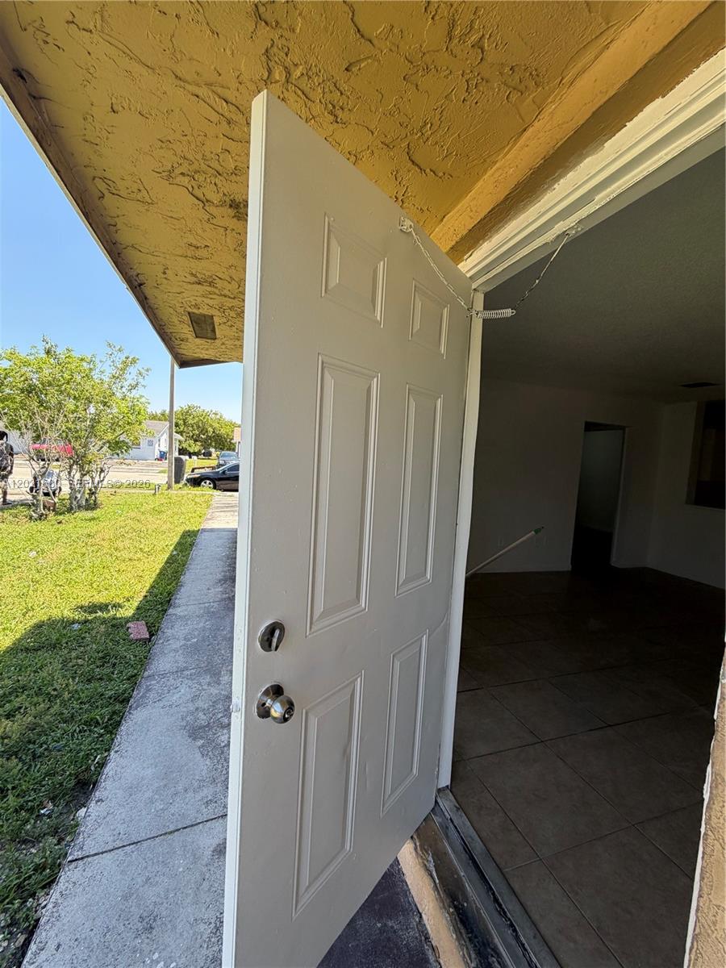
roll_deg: -3.4
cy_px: 484
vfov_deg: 102.1
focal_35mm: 14
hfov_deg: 85.7
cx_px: 363
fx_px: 391
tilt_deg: -3.9
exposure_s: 1/238
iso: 40
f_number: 2.2
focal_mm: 2.22
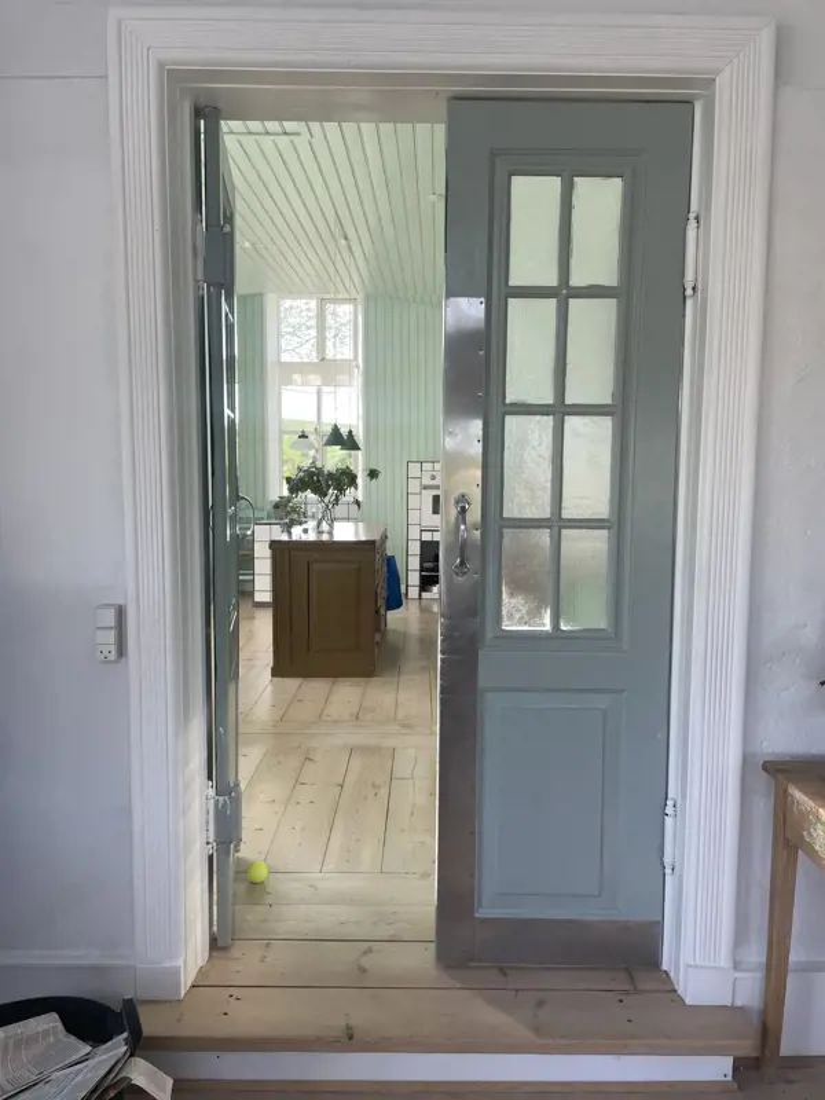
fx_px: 826
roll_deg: +0.2
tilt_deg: -4.4
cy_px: 550
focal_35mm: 26
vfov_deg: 67.3
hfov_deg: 53.1
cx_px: 412
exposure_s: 1/206
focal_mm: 4.2
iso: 32
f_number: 1.6
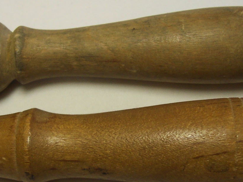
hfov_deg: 26.0
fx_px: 527
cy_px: 107
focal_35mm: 75
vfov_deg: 19.6
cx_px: 127
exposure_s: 1/60
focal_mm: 5.6
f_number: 2.8
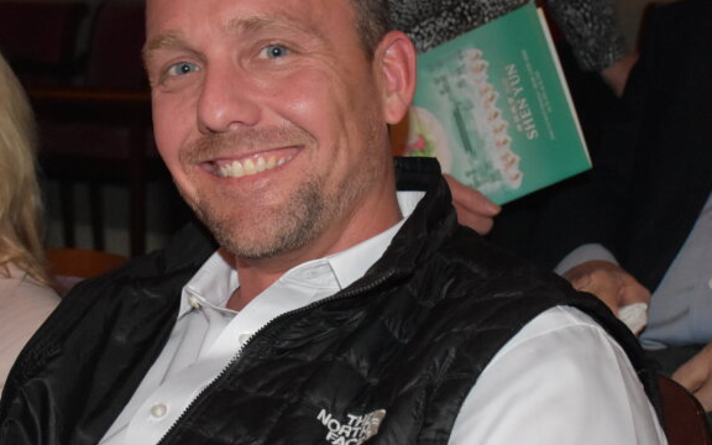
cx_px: 304
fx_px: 1280
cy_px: 209
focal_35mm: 66
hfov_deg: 31.0
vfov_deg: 19.7
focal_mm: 23
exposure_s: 1/60
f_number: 3.8
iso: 4000
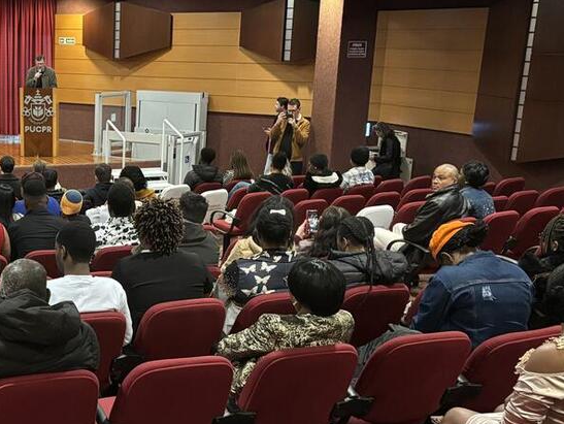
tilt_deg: -14.6
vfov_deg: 25.6
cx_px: 55
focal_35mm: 57
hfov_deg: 32.1
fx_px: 929
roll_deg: -0.8
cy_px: 265
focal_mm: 5.96
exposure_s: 1/30
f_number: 1.6
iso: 640
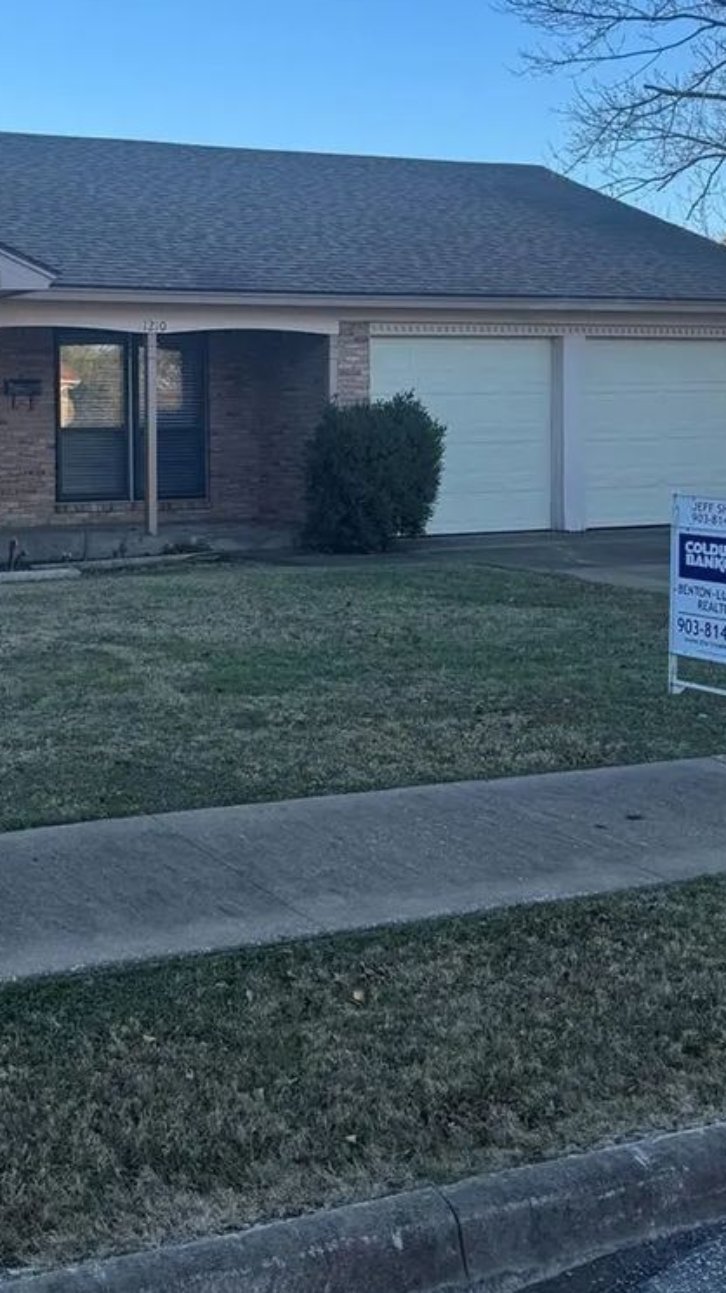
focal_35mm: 48
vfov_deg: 42.5
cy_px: 465
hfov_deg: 24.4
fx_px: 1644
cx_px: 113
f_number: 1.78
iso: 80
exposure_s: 1/1818
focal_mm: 6.76
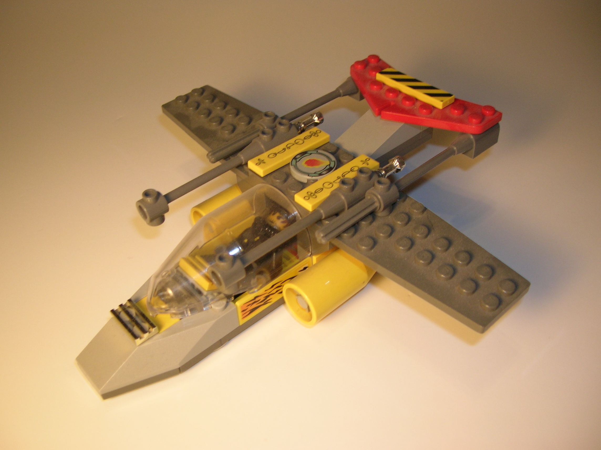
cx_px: 300
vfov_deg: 41.7
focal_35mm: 34
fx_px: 590
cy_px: 225
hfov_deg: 54.0
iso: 86
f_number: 2.9
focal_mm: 5.7
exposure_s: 1/28.3
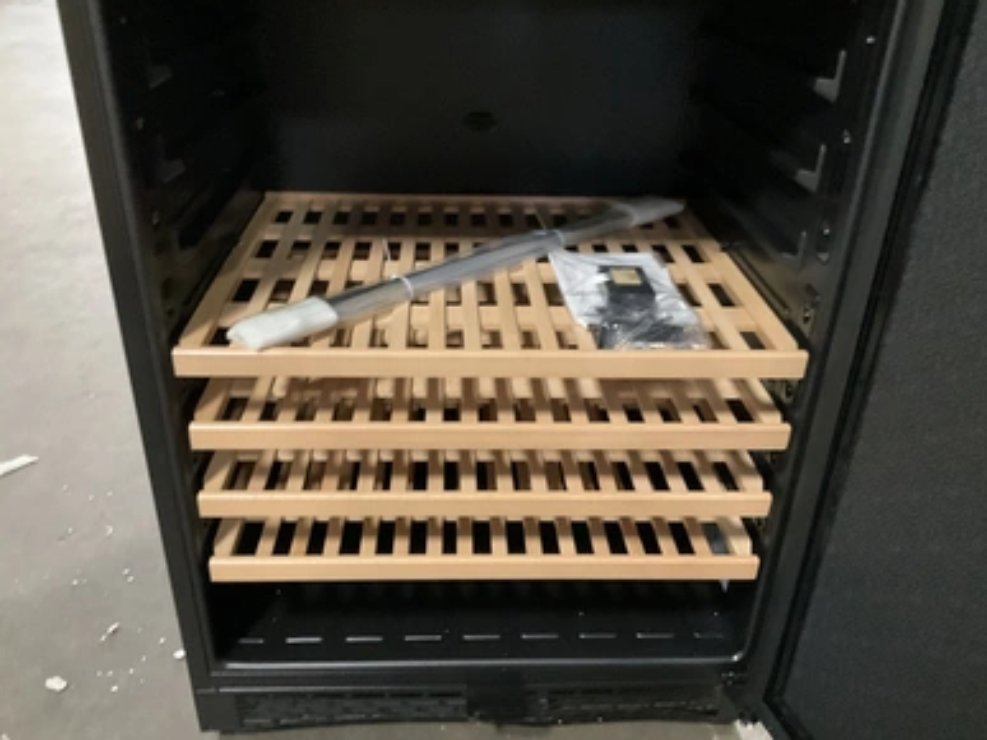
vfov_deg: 46.8
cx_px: 479
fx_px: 855
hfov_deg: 60.0
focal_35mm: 30
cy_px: 367
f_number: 1.8
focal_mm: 3
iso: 500
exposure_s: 1/30
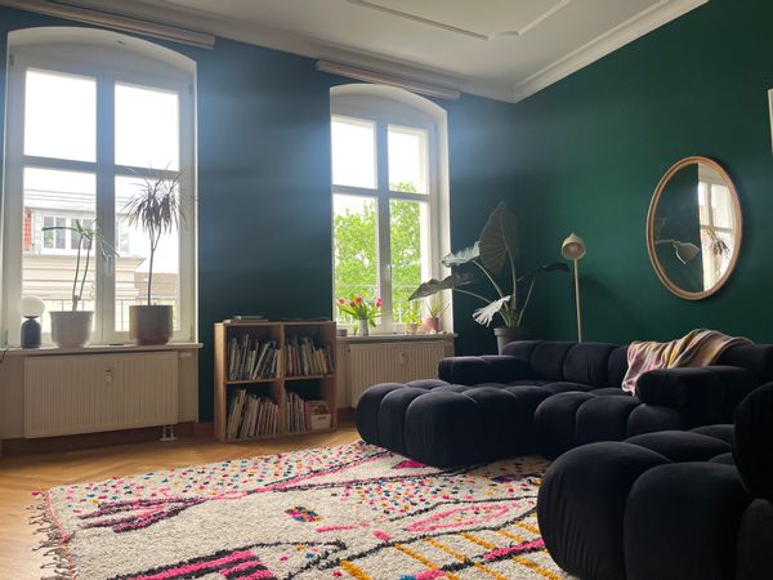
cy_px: 290
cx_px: 386
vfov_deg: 53.1
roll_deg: +2.1
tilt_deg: +3.9
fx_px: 581
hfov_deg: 67.3
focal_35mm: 26
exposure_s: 1/121
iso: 100
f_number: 1.6
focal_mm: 5.1
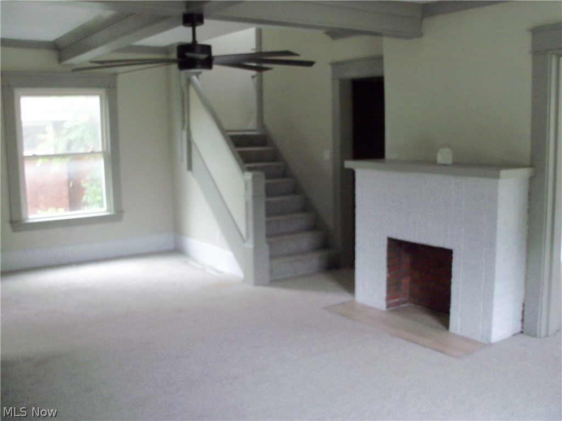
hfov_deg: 52.6
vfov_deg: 40.7
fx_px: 568
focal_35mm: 35
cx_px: 281
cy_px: 210
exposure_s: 1/30
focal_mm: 6.3
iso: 200
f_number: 3
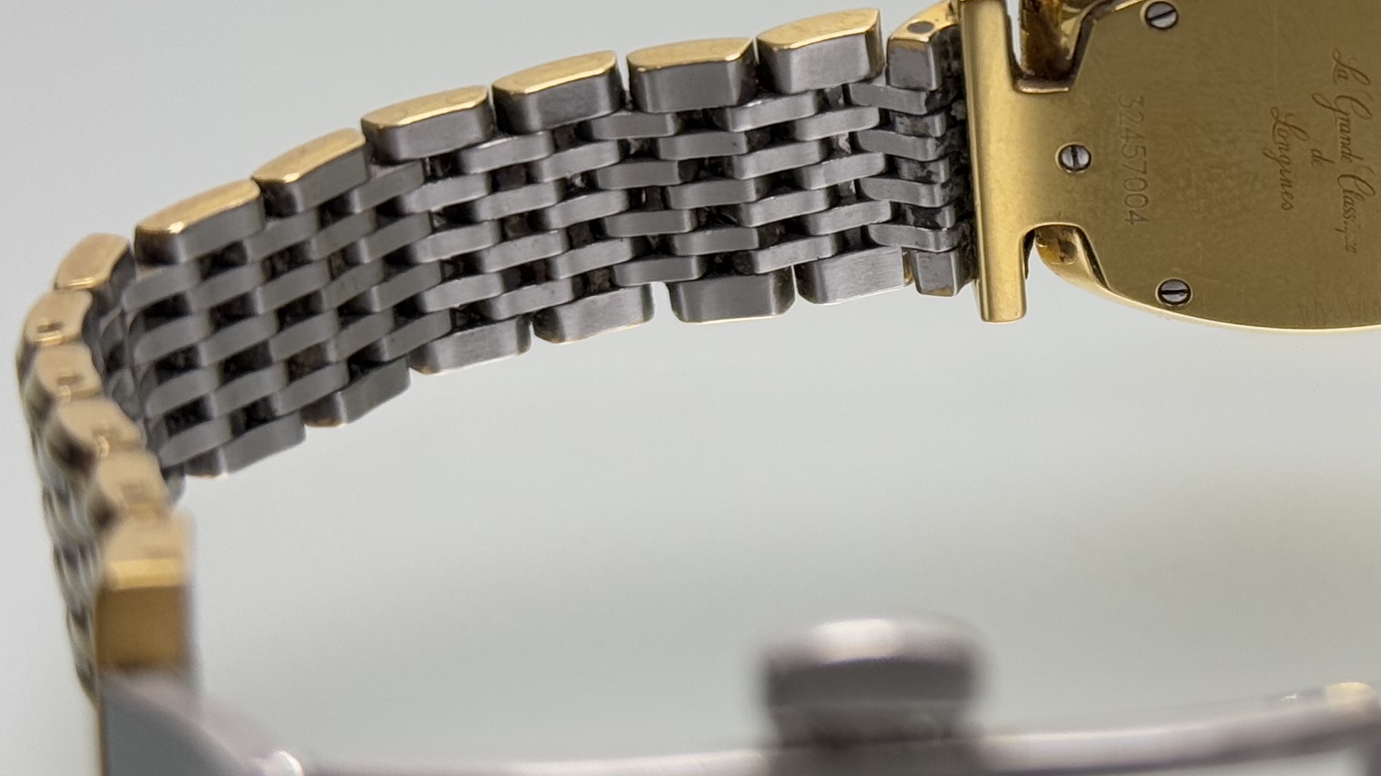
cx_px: 1149
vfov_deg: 11.7
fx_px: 3771
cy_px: 245
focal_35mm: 103
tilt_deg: -18.7
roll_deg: +0.9
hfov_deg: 20.5
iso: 100
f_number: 1.78
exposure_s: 1/100
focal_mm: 6.76
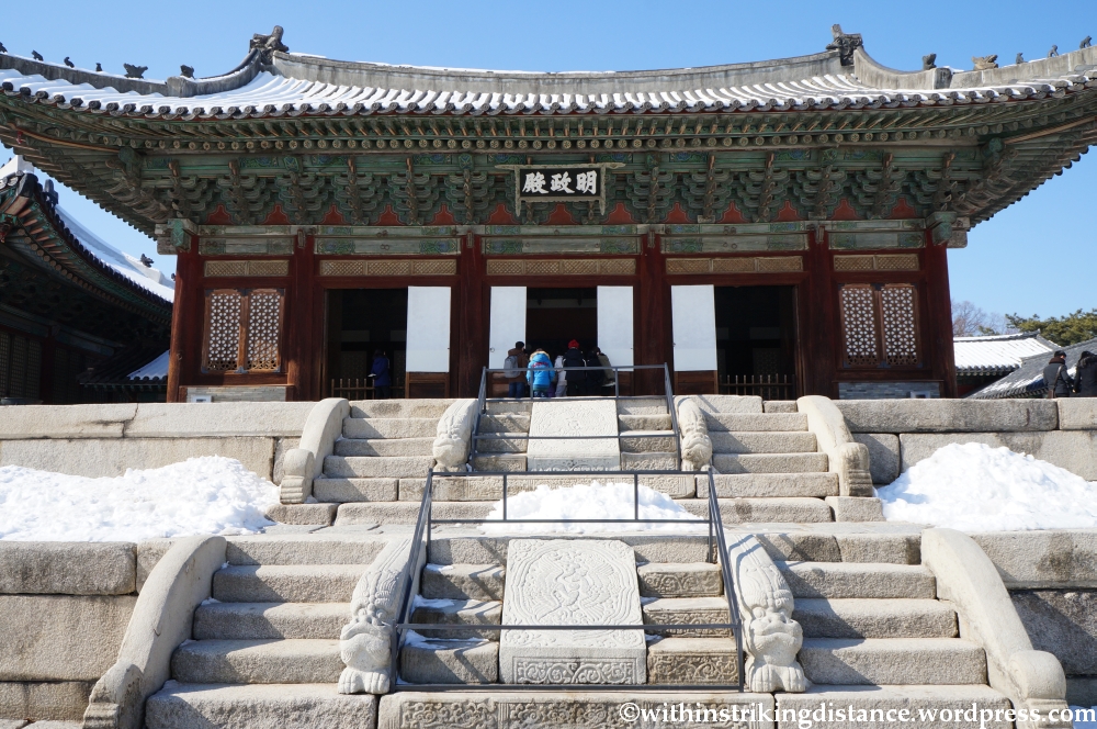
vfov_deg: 45.6
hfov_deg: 64.6
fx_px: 867
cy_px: 364
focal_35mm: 28
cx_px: 548
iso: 200
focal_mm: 19
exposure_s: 1/160
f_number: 13
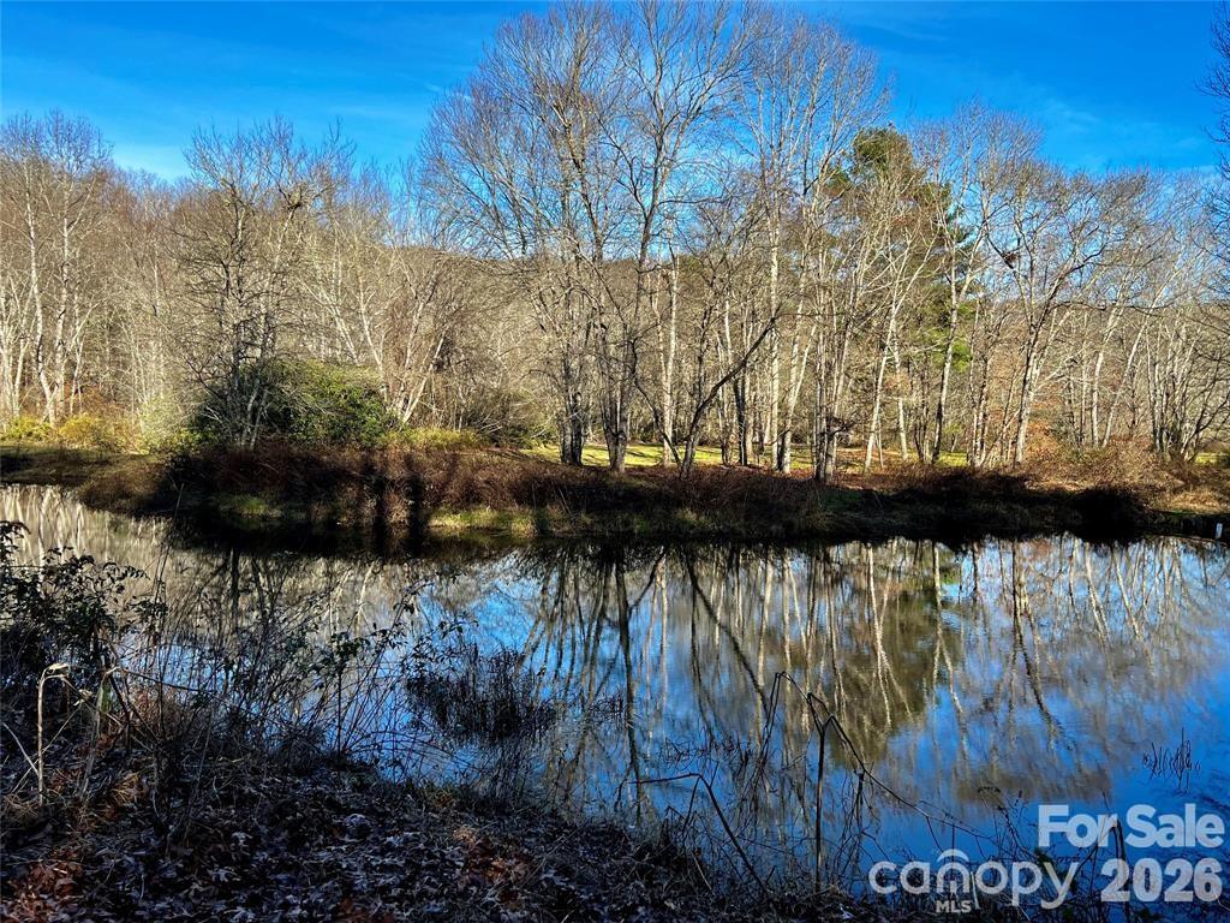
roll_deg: -1.6
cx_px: 615
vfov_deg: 53.1
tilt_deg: -4.1
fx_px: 924
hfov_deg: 67.3
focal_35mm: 26
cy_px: 462
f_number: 1.5
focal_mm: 5.7
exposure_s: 1/1295
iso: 50
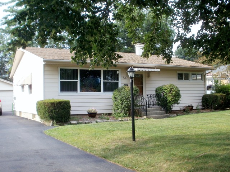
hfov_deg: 42.9
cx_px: 115
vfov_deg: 32.9
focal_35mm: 44
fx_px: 292
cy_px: 86
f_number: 4
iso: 100
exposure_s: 1/100
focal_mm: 7.7
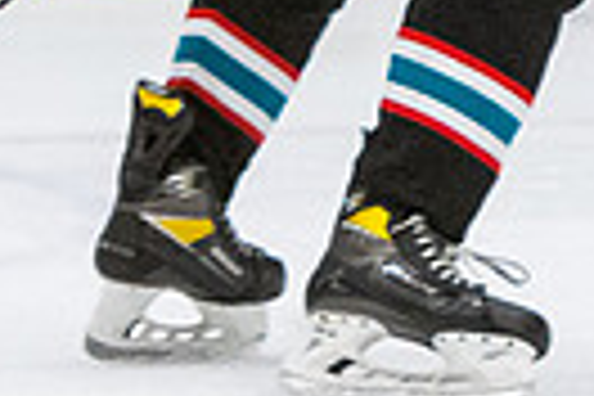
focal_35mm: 1265
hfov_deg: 1.6
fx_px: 20871
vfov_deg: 1.1
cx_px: 499
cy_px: -492
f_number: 2.8
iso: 1800
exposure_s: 1/640
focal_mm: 125
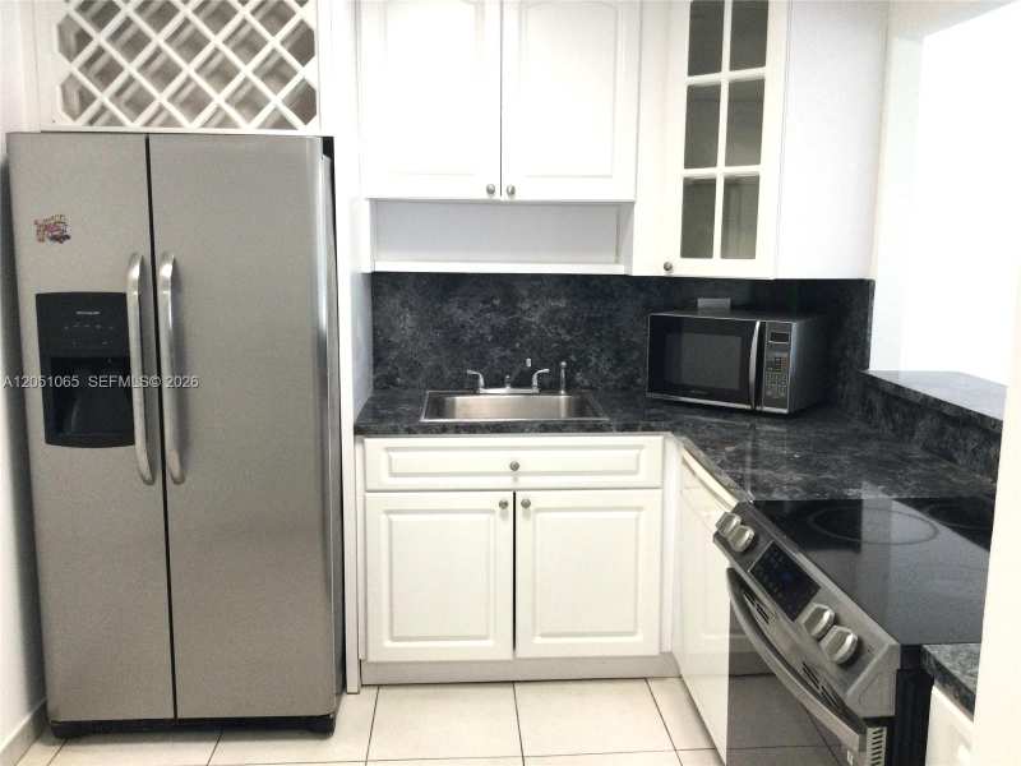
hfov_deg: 58.4
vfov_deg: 45.4
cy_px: 383
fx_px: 914
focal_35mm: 31
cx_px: 510
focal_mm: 3.3
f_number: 2.4
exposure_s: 1/30
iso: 40
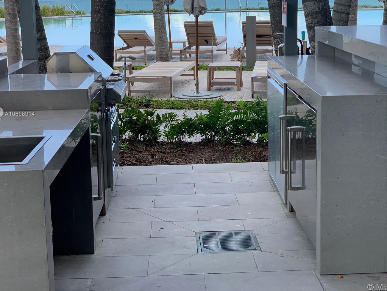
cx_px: 226
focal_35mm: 64
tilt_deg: -9.4
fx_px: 716
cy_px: 114
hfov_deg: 30.2
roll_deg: +0.5
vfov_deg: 22.9
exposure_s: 1/192
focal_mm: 6
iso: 16
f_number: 2.4
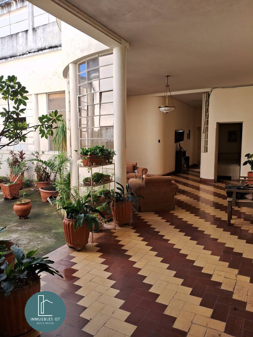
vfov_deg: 67.3
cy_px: 168
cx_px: 126
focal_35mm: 26
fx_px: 253
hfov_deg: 53.1
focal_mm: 3.98
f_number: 1.8
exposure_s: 1/105
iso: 25
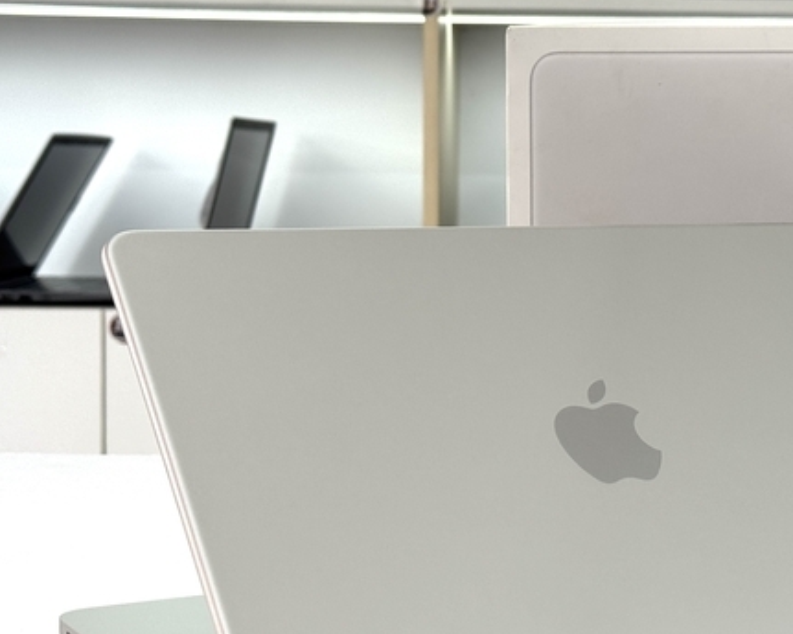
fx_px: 2042
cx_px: 637
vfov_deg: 17.7
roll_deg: +0.1
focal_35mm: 87
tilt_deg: -5.0
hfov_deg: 21.7
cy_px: 322
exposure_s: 1/243
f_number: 1.78
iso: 64
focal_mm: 6.76
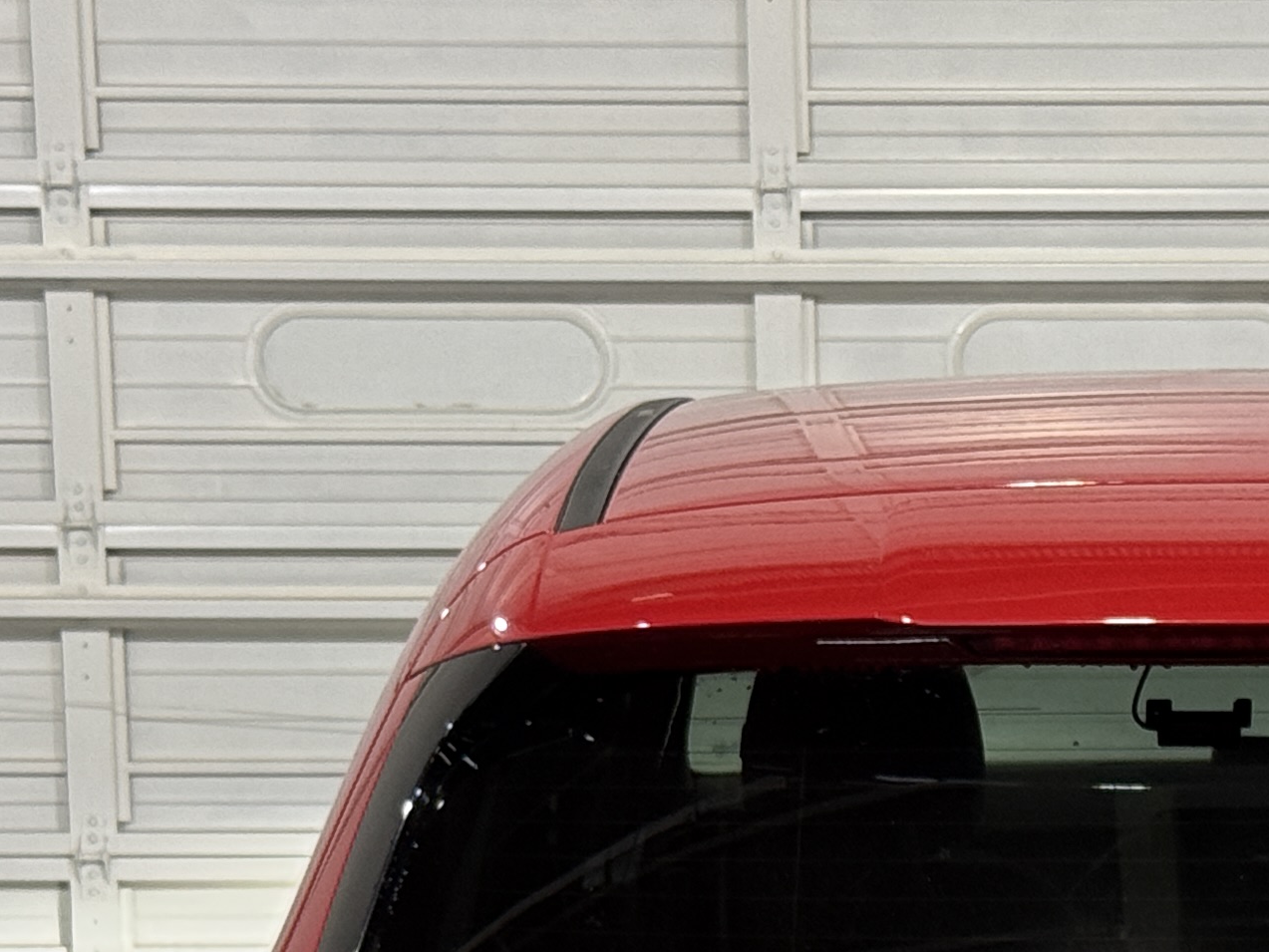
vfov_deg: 9.6
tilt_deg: -10.1
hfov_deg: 12.8
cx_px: 1226
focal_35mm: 152
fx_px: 5573
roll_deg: -0.4
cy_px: 1264
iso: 125
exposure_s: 1/60
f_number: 1.78
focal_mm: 6.76
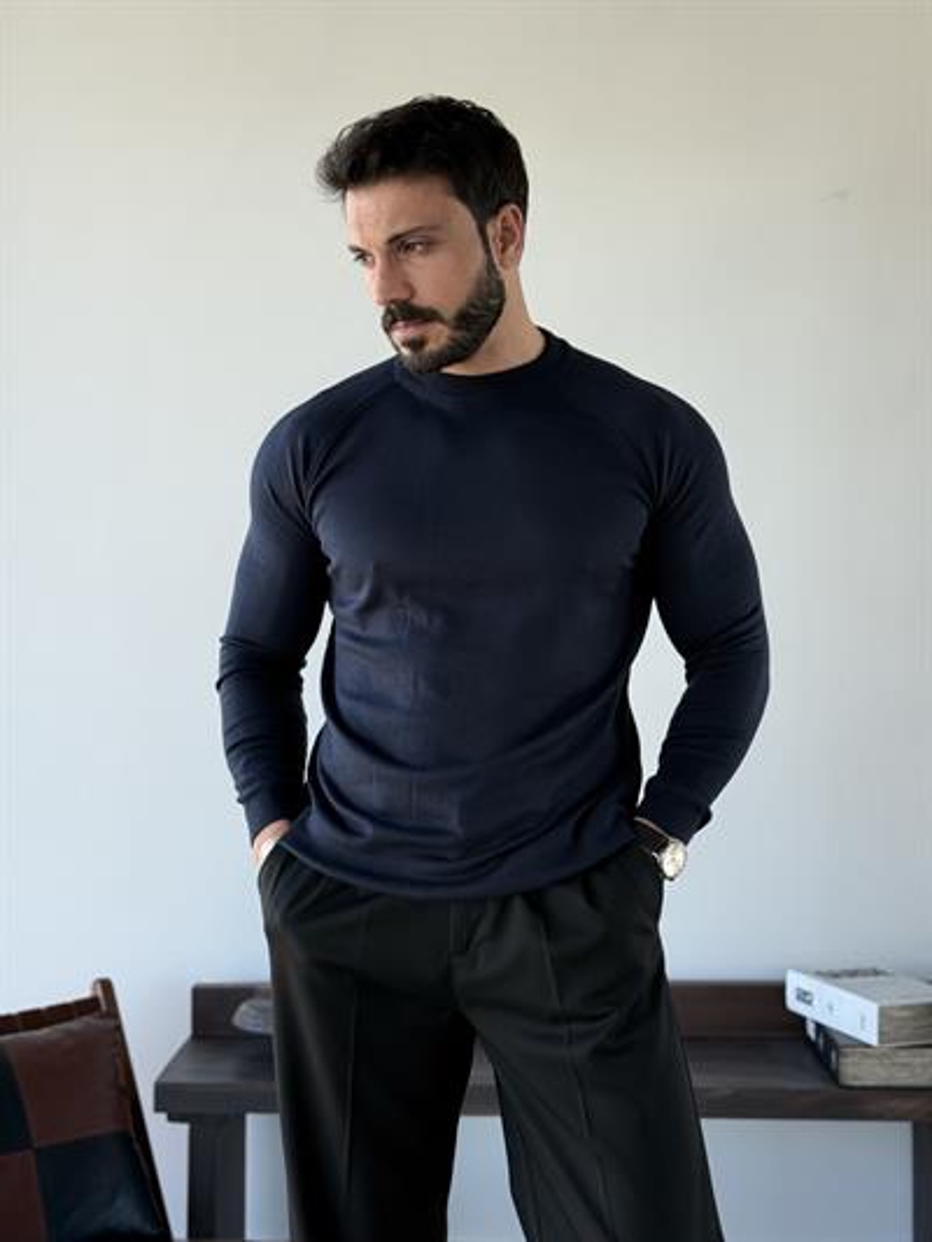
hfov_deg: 30.3
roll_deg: -0.1
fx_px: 1722
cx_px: 466
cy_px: 621
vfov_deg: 39.6
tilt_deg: -0.2
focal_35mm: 48
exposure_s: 1/234
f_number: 1.78
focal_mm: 6.76
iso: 80
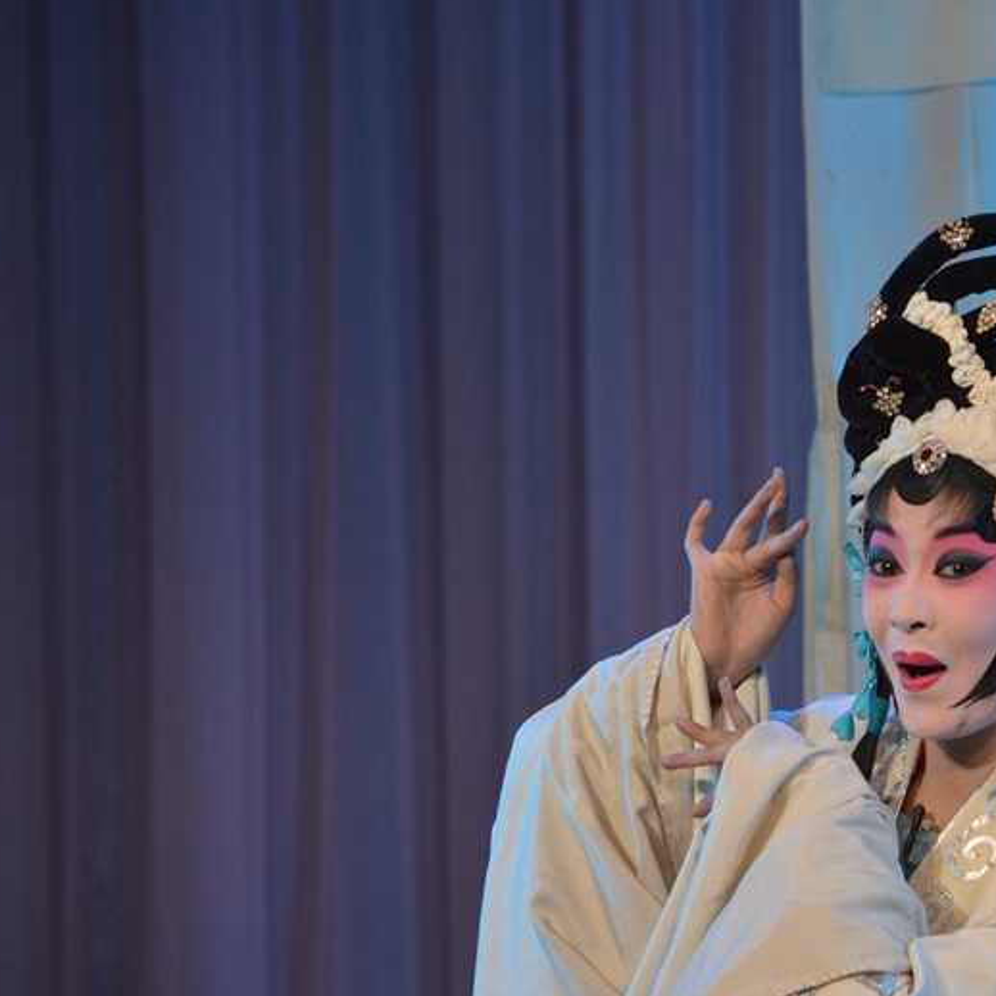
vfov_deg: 4.6
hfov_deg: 4.6
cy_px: 547
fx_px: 12305
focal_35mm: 378
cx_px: 892
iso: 400
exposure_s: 1/250
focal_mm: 150
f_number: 4.8
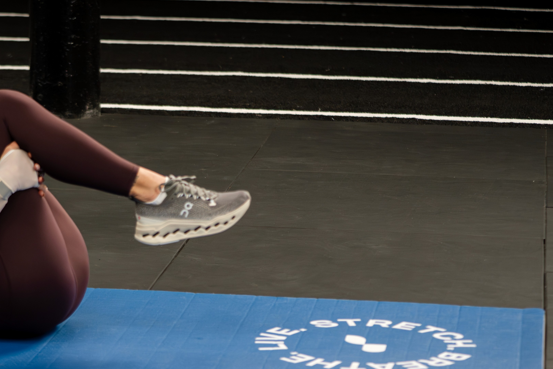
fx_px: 2289
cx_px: 64
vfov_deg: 9.2
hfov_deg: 13.7
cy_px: 255
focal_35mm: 149
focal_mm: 70
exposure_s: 1/800
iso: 1250
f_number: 2.8
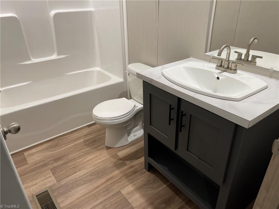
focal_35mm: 25
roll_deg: +1.2
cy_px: 104
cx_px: 140
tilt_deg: -29.3
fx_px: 201
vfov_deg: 54.9
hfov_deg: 69.4
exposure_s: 1/60
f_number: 1.6
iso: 64
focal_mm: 5.1
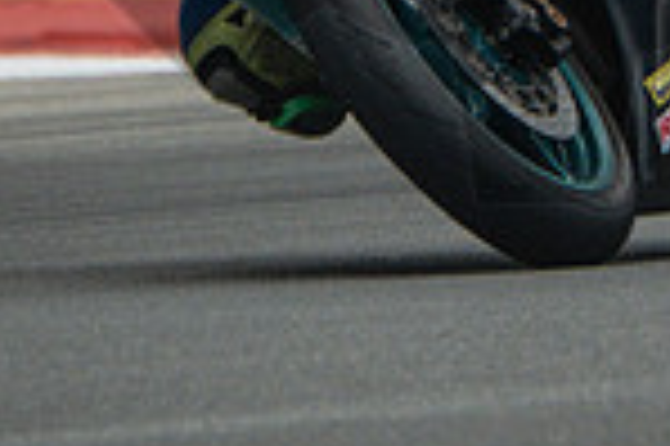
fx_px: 43446
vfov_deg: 0.6
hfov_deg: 0.9
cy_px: -345
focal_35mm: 2337
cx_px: 544
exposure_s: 1/2000
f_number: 5.6
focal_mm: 400
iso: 1600
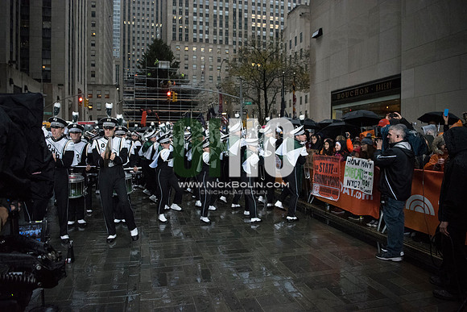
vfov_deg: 49.6
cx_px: 234
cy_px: 156
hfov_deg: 69.4
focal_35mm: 26
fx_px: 337
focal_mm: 26
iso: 10000
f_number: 2.8
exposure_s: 1/4000
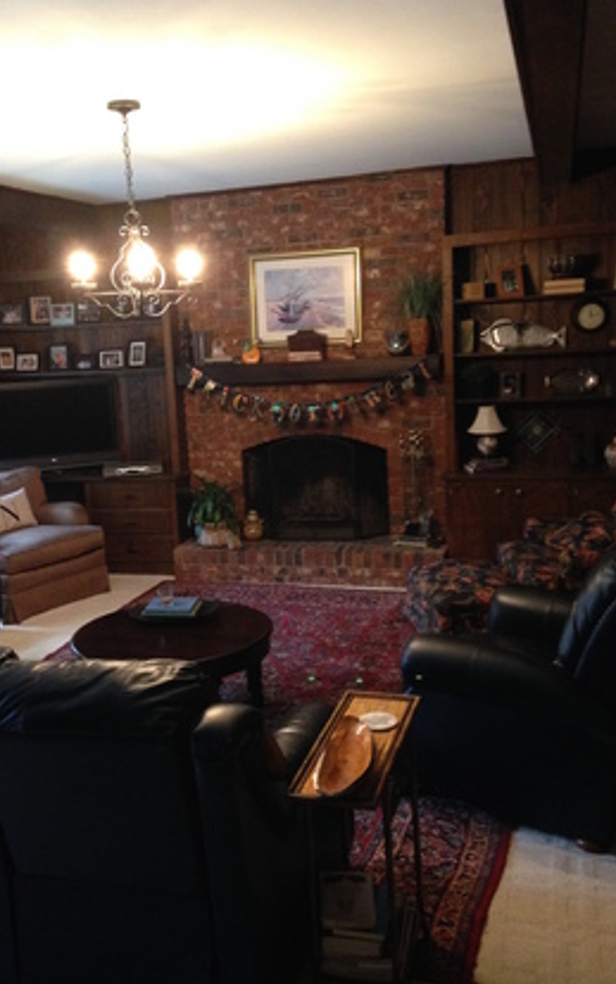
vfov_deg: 51.5
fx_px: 1020
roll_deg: +2.6
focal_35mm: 38
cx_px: 240
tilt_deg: -11.2
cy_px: 485
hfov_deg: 33.5
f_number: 2.4
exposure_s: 1/15
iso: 320
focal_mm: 4.12
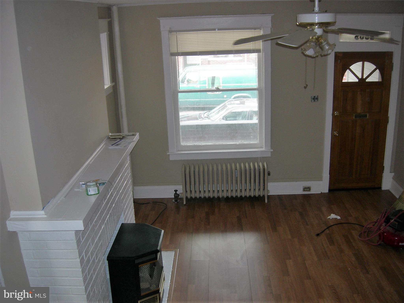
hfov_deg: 51.4
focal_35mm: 36
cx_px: 202
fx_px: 420
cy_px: 152
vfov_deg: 39.7
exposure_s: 1/30
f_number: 3.4
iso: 64
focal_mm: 7.5
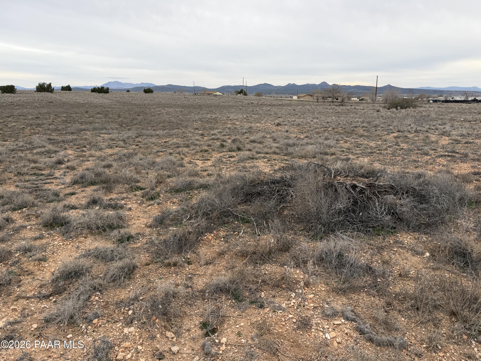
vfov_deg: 56.8
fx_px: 333
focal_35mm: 24
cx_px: 240
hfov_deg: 71.6
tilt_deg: -14.5
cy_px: 180
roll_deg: +0.7
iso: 80
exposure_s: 1/470
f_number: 1.78
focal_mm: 6.76
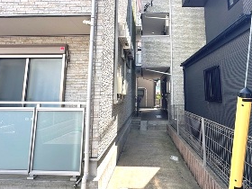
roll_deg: -1.1
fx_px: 146
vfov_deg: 64.9
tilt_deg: +7.3
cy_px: 69
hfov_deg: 81.2
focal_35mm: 20
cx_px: 145
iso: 40
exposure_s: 1/629
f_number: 2.2
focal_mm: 2.22
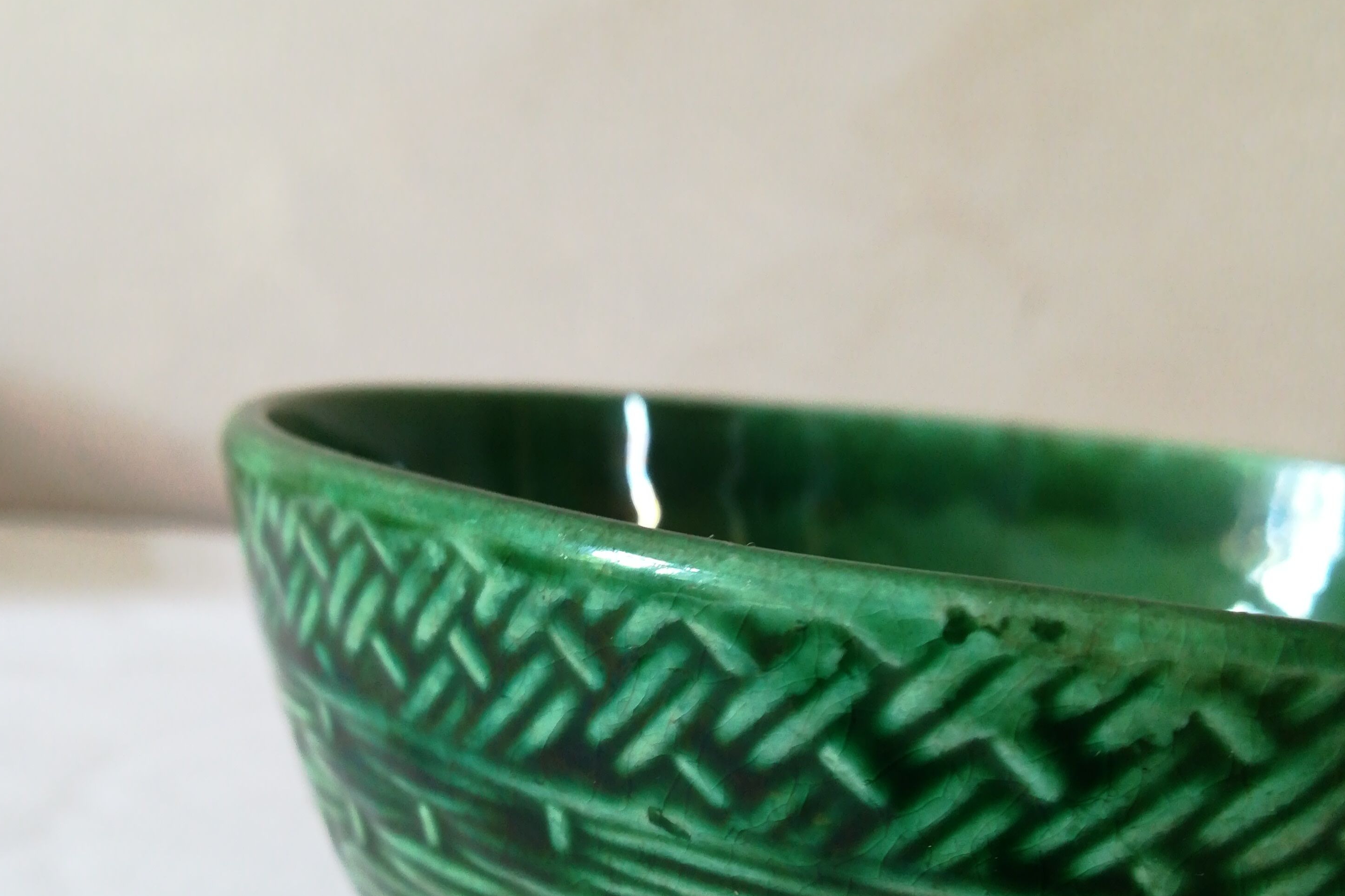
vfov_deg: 35.3
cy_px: 642
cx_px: 657
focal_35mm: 37
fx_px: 1382
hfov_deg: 51.9
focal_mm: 3.83
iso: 200
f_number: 2.2
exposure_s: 1/33.3
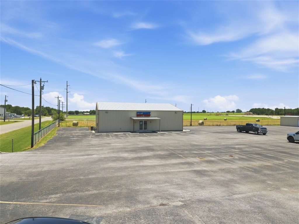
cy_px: 112
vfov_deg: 56.8
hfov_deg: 71.6
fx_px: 207
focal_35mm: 24
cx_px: 150
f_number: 1.8
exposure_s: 1/6400
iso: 200
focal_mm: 8.7
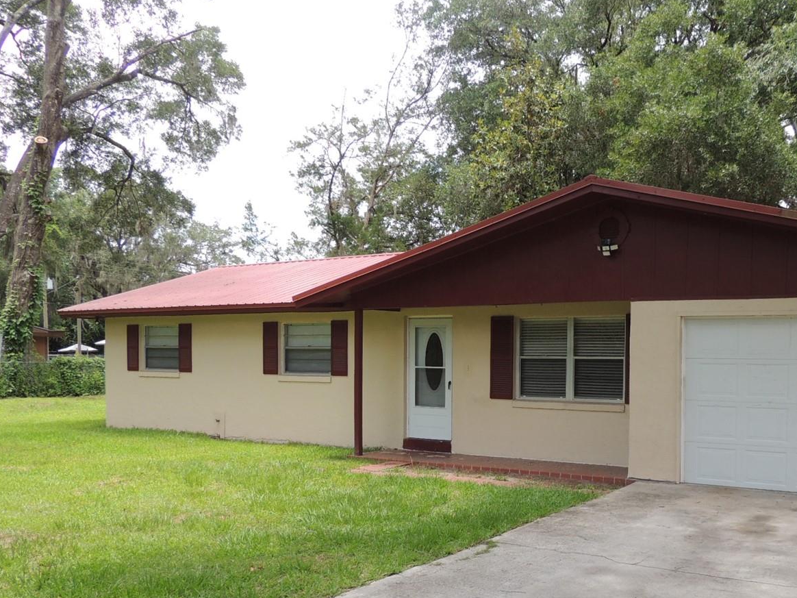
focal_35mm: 33
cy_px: 397
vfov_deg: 42.4
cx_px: 533
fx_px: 760
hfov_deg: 54.2
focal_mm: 4.3
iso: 100
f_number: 3
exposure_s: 1/400
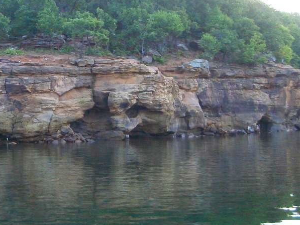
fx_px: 650
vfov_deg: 19.6
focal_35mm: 75
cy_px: 108
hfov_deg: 25.8
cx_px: 91
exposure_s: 1/200
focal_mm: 5.8
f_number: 2.6
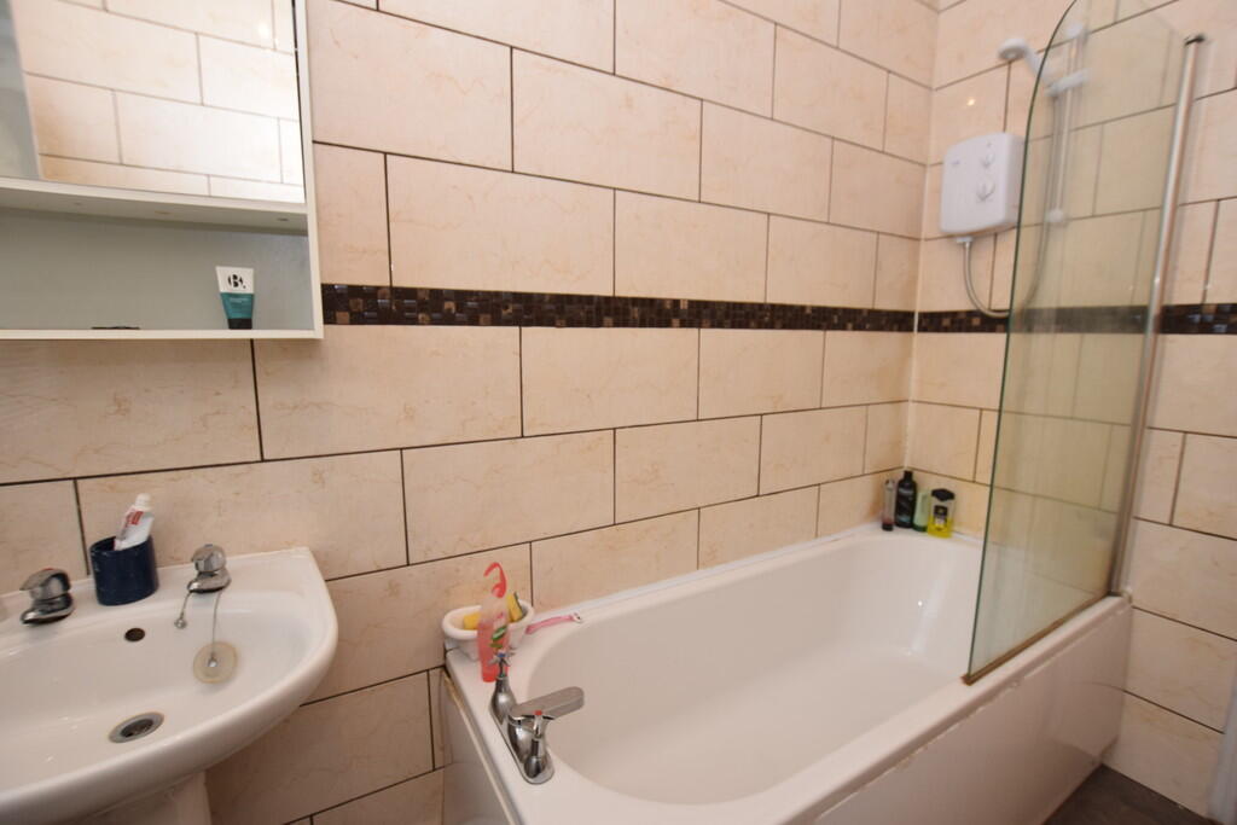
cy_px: 412
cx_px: 618
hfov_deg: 100.4
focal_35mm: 15
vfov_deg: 77.3
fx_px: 515
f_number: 5.6
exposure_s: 1/60
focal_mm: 10
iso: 500
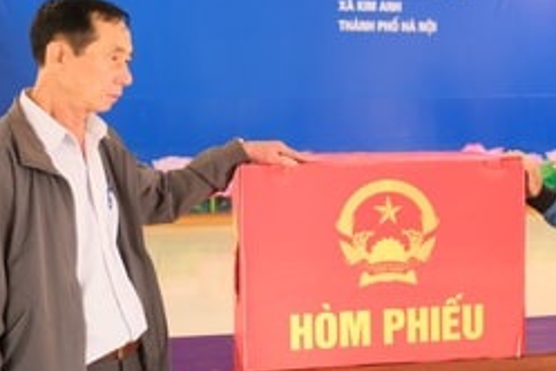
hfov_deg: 25.5
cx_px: 543
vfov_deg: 17.9
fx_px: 1174
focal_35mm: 76
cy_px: 161
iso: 640
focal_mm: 23
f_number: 2
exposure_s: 1/60
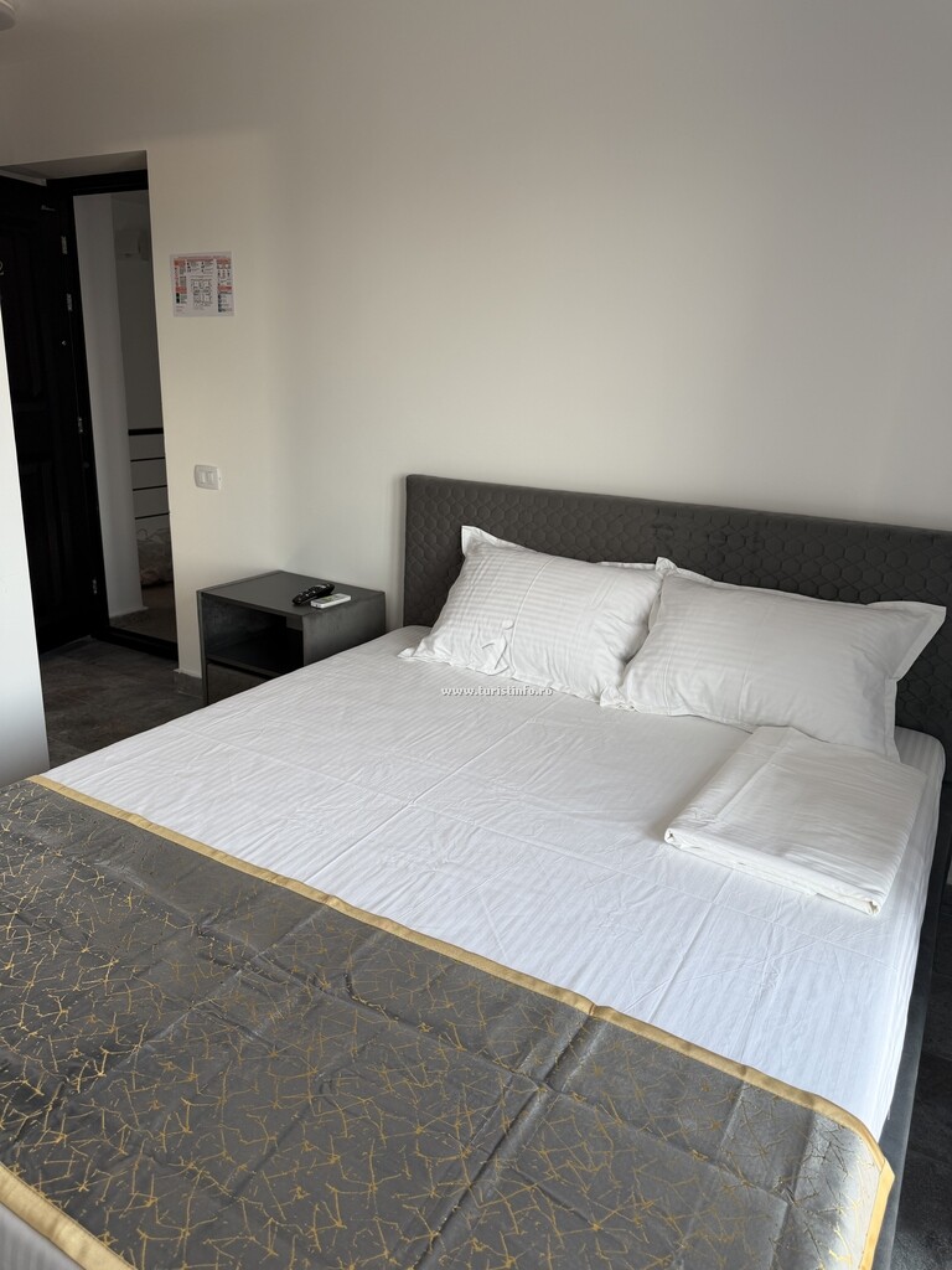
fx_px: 880
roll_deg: -1.8
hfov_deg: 56.8
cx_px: 476
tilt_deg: -16.8
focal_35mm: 24
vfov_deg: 71.6
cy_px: 635
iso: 50
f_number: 1.78
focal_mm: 6.76
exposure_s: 1/124
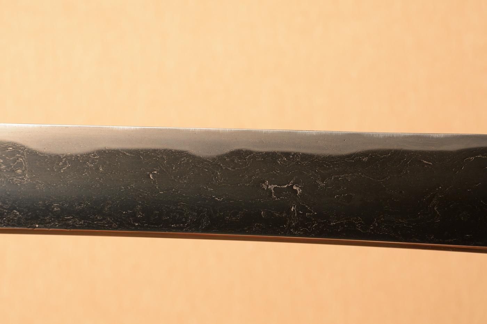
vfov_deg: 11.4
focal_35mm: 120
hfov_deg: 17.1
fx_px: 1622
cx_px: 244
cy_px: 162
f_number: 11
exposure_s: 1/2
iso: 400
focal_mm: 80
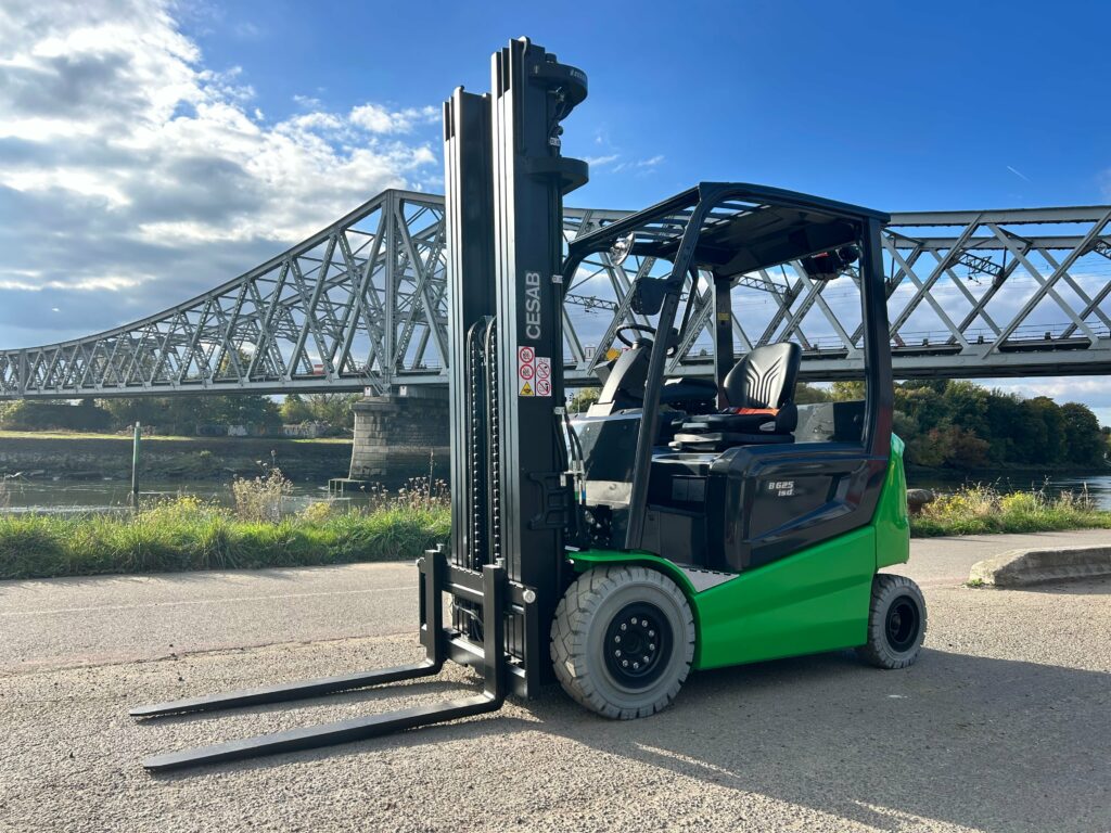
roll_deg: -1.3
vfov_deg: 53.1
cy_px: 416
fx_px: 834
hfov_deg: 67.3
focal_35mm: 26
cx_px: 556
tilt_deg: +1.8
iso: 50
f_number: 1.5
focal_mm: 5.7
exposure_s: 1/1266
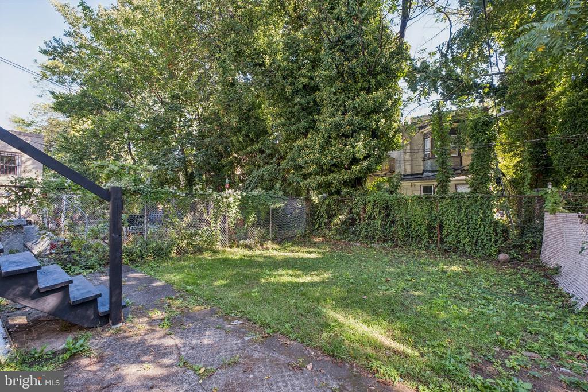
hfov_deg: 100.4
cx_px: 294
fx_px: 245
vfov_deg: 77.3
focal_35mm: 15
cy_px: 196
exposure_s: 1/20
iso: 250
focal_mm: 10
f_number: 8
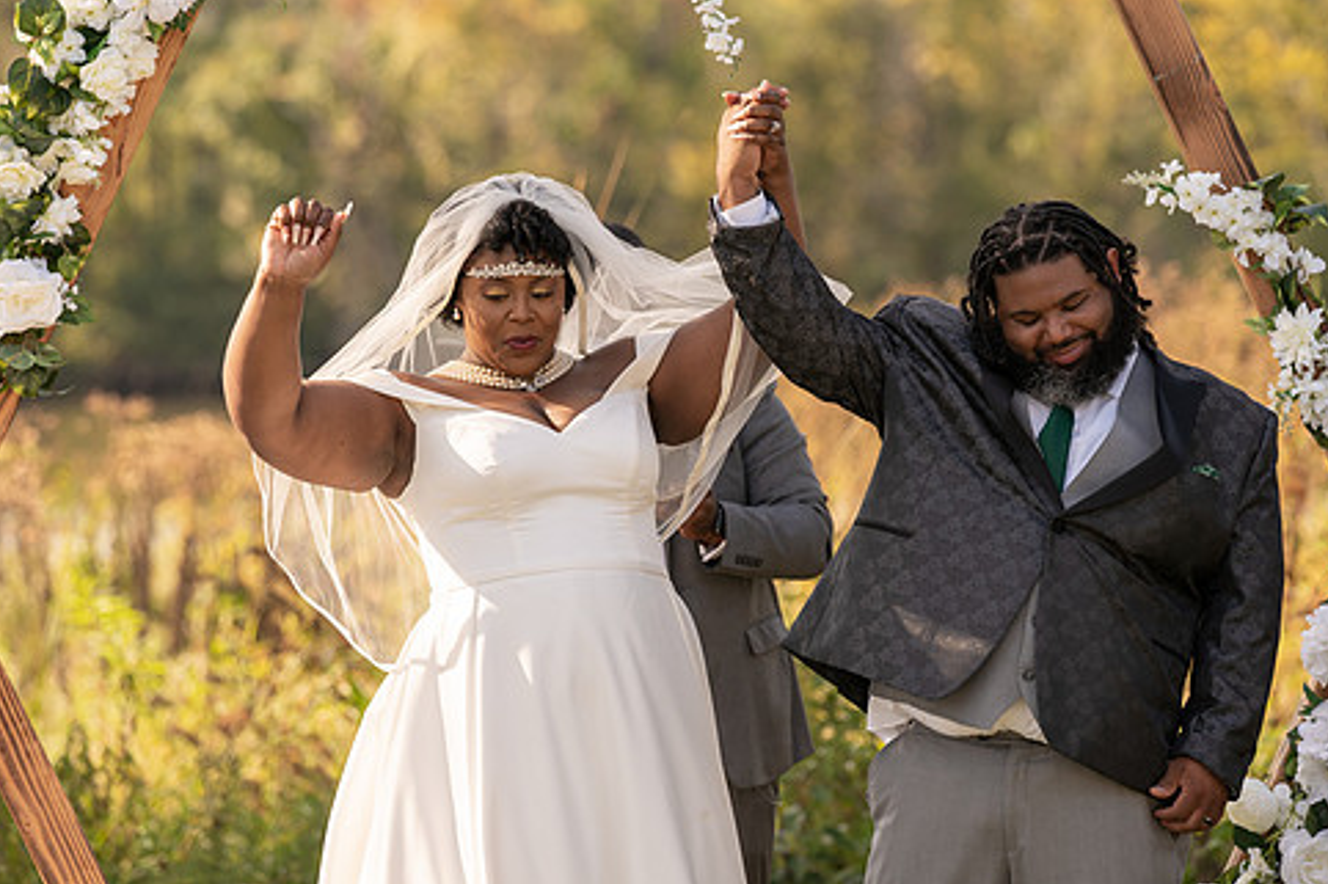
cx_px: 681
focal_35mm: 223
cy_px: 410
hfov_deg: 9.2
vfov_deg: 6.2
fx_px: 8223
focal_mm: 173
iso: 100
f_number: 4
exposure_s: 1/500
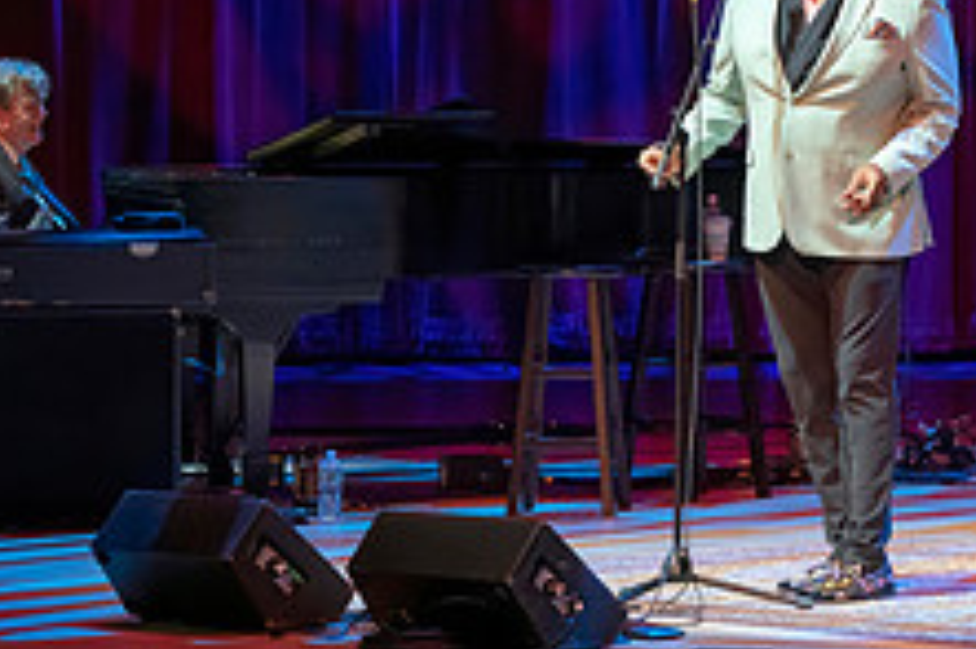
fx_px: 7125
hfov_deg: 7.8
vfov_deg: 5.2
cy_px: 24
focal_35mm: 263
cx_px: 980
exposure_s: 1/320
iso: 5000
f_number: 5.6
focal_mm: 100
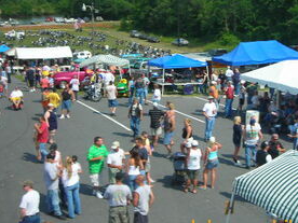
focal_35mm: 55
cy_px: 75
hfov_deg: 34.9
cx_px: 162
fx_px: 473
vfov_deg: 26.4
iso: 50
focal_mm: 6.3
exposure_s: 1/162
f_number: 6.4
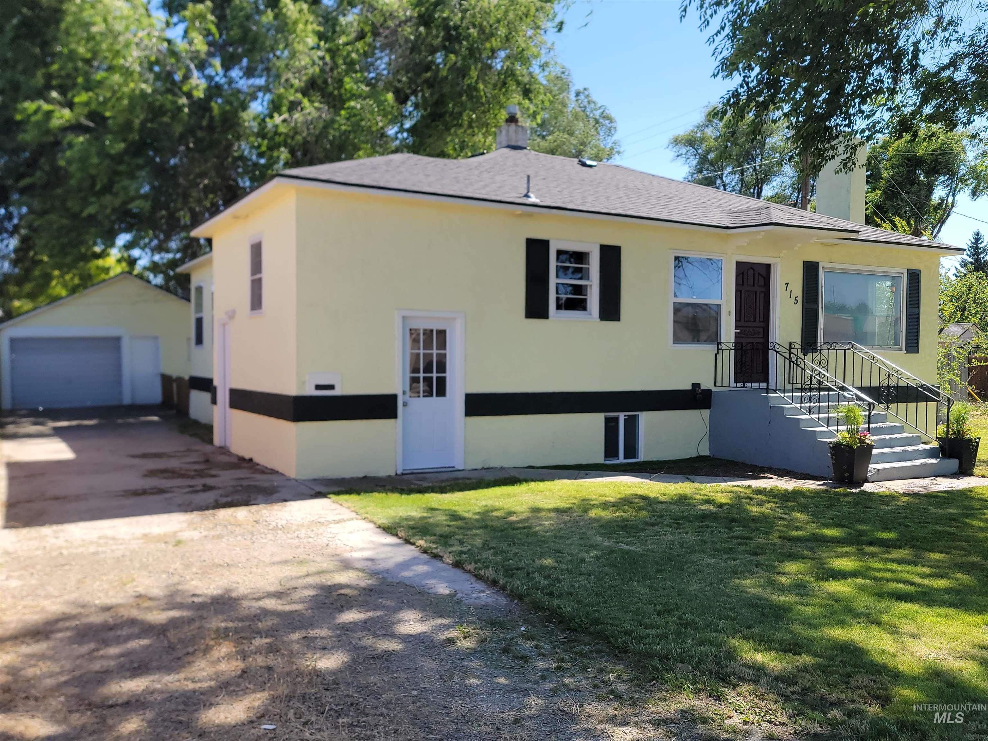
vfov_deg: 56.8
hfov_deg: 71.6
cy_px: 370
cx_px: 494
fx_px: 685
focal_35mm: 24
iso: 16
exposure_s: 1/423
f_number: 1.8
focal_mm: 6.7
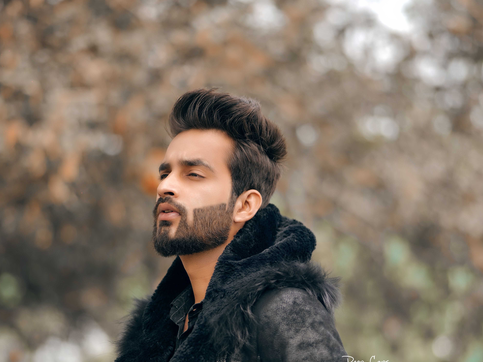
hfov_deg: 16.0
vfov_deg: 12.0
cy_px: 237
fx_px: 1716
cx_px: 241
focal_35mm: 123
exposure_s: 1/400
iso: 64
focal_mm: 85
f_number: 1.8
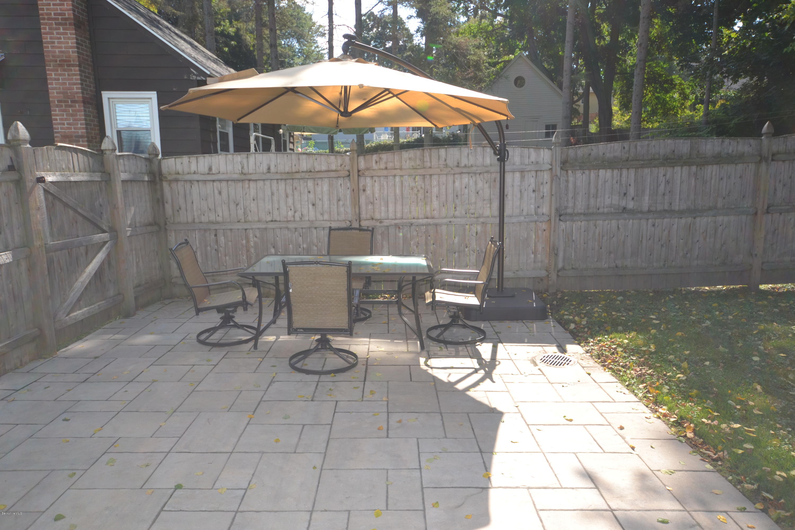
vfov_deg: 53.1
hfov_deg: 73.7
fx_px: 530
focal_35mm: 24
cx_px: 398
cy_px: 265
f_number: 6.3
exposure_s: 1/160
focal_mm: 16
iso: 100
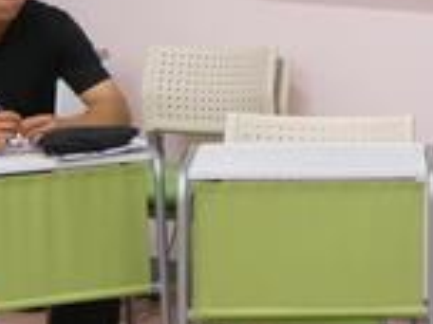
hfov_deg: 12.2
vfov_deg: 9.2
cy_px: 17
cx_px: 348
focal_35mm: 161
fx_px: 2014
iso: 500
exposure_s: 1/80
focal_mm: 10.8
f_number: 4.1
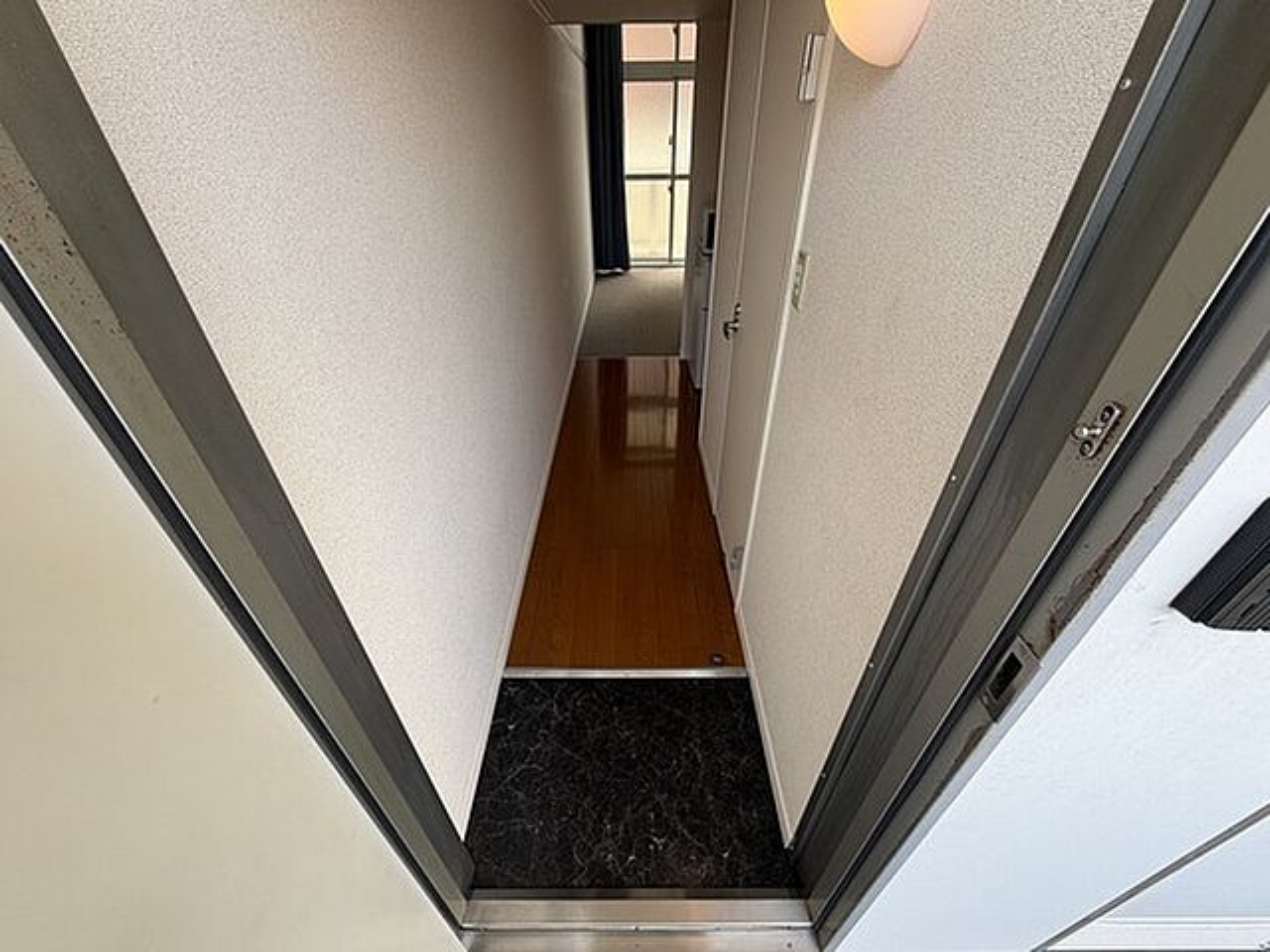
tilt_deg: -35.2
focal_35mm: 14
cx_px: 635
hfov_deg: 102.1
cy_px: 476
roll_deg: +1.3
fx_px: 514
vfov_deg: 85.7
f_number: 2.2
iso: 40
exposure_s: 1/121
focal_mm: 2.22
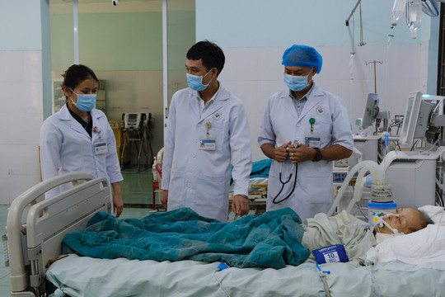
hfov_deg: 57.2
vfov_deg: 40.0
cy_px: 148
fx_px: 408
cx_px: 222
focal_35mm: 33
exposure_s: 1/100
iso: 1250
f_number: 4
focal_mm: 22.3
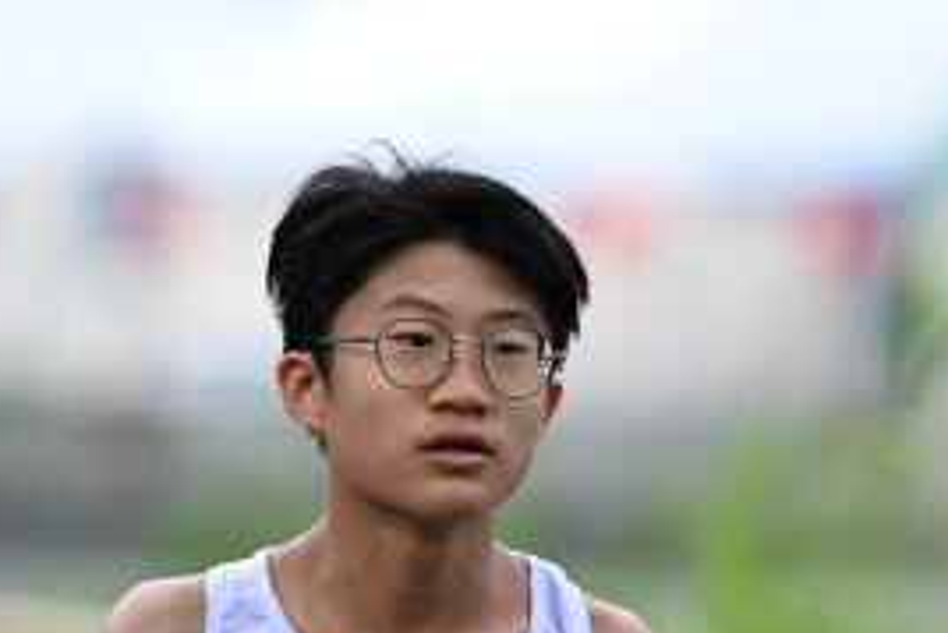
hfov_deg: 6.4
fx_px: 8484
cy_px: 748
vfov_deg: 4.3
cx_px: 651
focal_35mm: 322
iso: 280
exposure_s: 1/2500
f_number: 1.8
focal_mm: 135
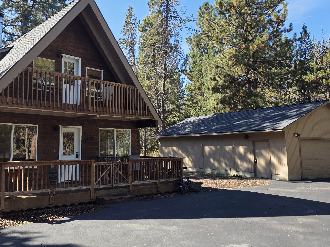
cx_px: 102
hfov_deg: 53.9
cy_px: 114
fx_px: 315
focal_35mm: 33
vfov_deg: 42.9
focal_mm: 6.25
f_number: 1.7
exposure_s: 1/1659
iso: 80
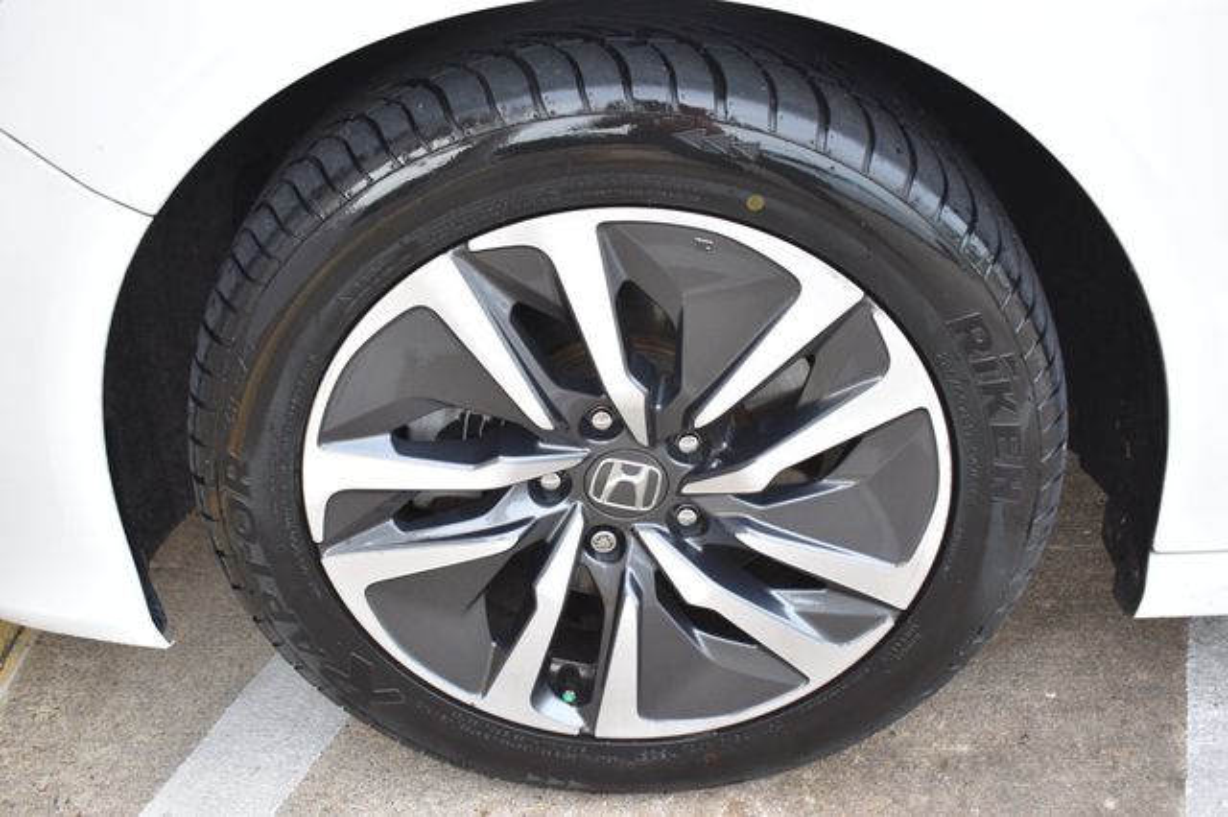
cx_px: 614
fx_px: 1330
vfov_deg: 34.2
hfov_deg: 49.6
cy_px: 408
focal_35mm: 39
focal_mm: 26
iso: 400
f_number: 5.6
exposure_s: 1/125
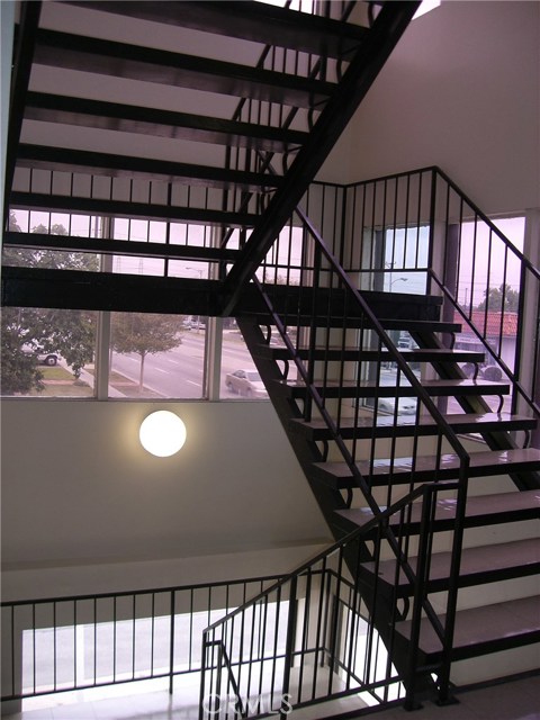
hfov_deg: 37.7
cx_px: 270
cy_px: 360
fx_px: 790
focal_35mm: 38
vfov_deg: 49.0
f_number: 2.7
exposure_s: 1/60
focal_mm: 6.2
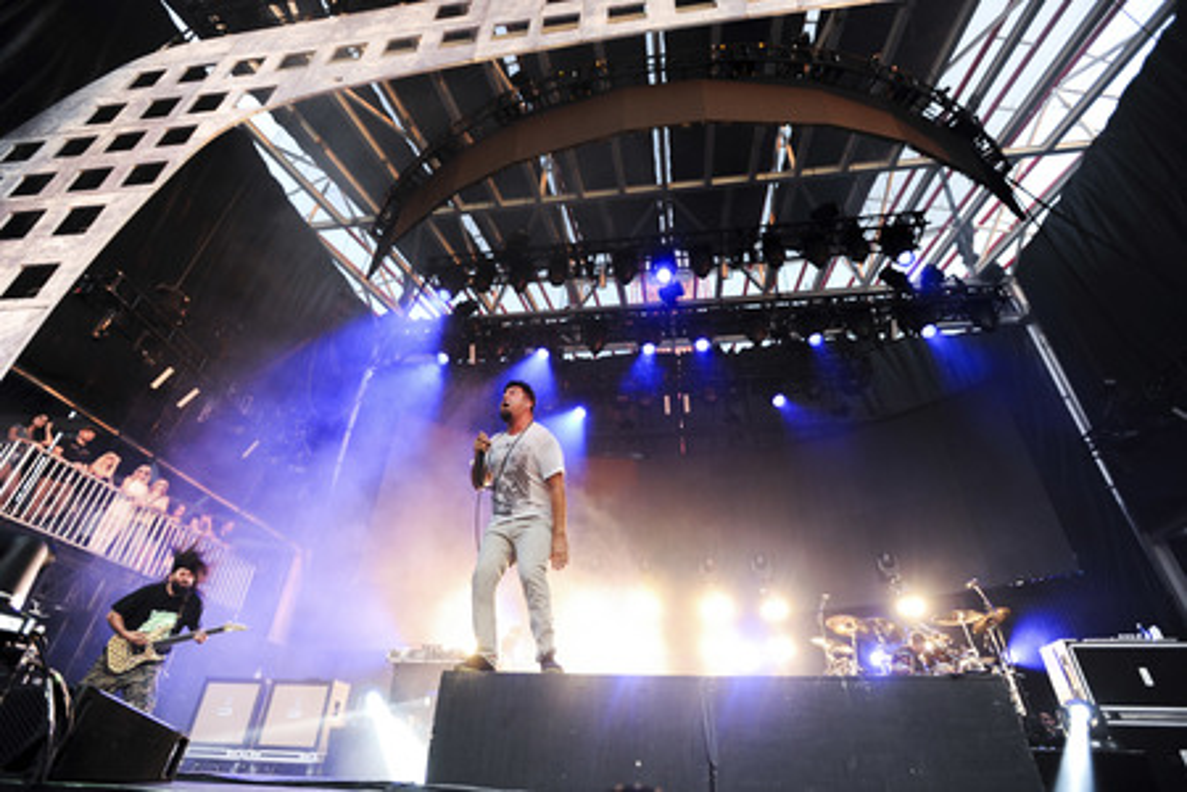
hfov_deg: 93.3
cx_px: 594
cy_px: 396
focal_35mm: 17
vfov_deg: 70.4
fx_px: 560
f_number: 2.8
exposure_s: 1/800
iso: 1000
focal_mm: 17
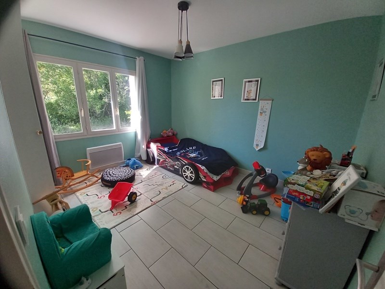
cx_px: 192
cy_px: 144
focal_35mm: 13
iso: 80
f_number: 2.2
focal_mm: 1.13
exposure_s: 1/50
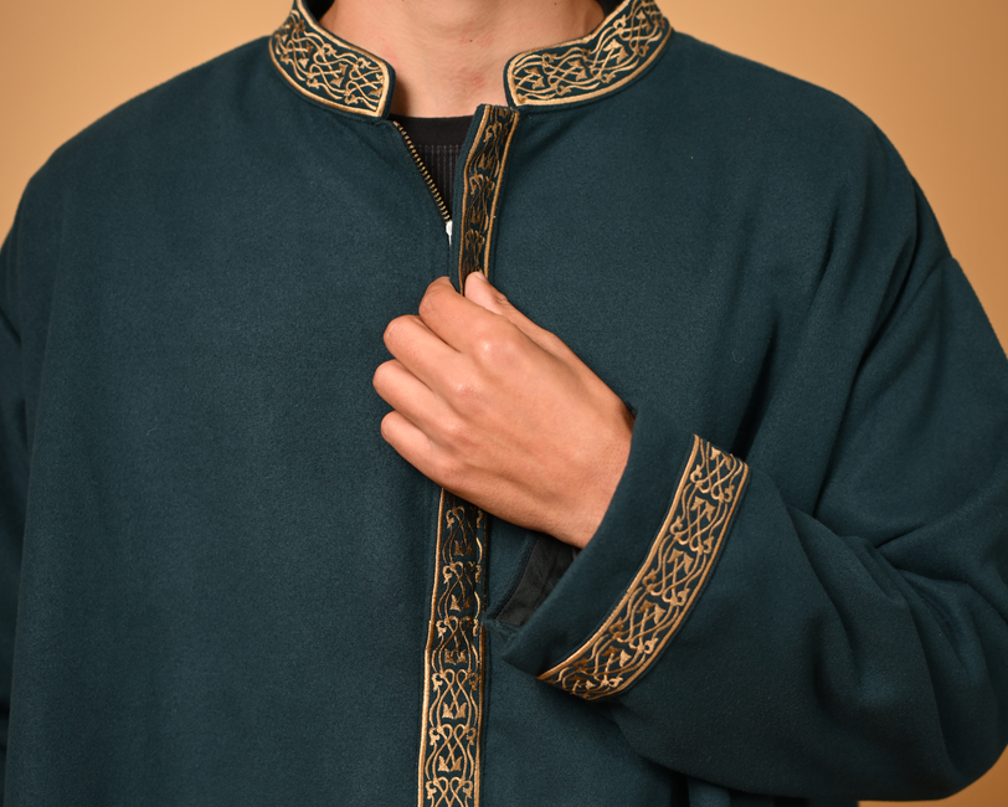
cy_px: 610
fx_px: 2328
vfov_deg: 19.5
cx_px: 456
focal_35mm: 78
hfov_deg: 24.4
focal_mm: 50
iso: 160
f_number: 2.2
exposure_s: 1/1000
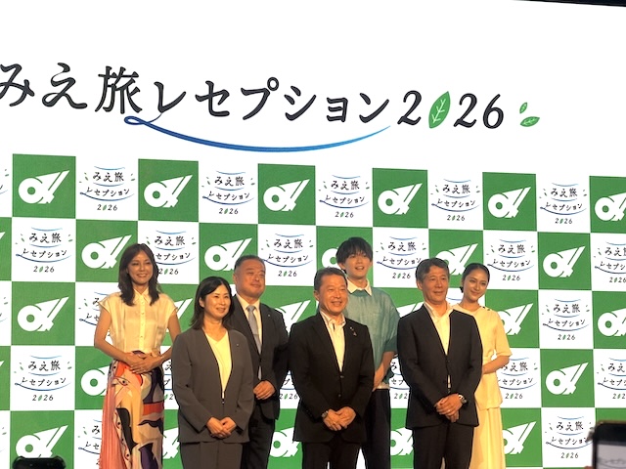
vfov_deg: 14.8
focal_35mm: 100
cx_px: 313
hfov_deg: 19.6
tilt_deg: +5.6
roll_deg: +0.9
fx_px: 1808
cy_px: 234
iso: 160
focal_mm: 16.89
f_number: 2.8
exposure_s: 1/100
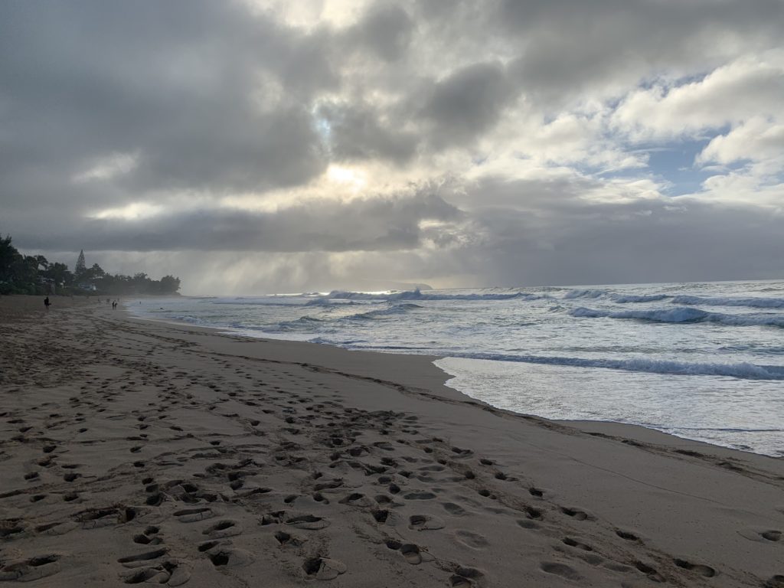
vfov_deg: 53.1
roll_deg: +0.9
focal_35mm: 26
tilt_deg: +0.6
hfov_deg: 67.3
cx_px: 392
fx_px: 589
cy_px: 294
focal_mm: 4.25
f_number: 1.8
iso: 25
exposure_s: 1/4673
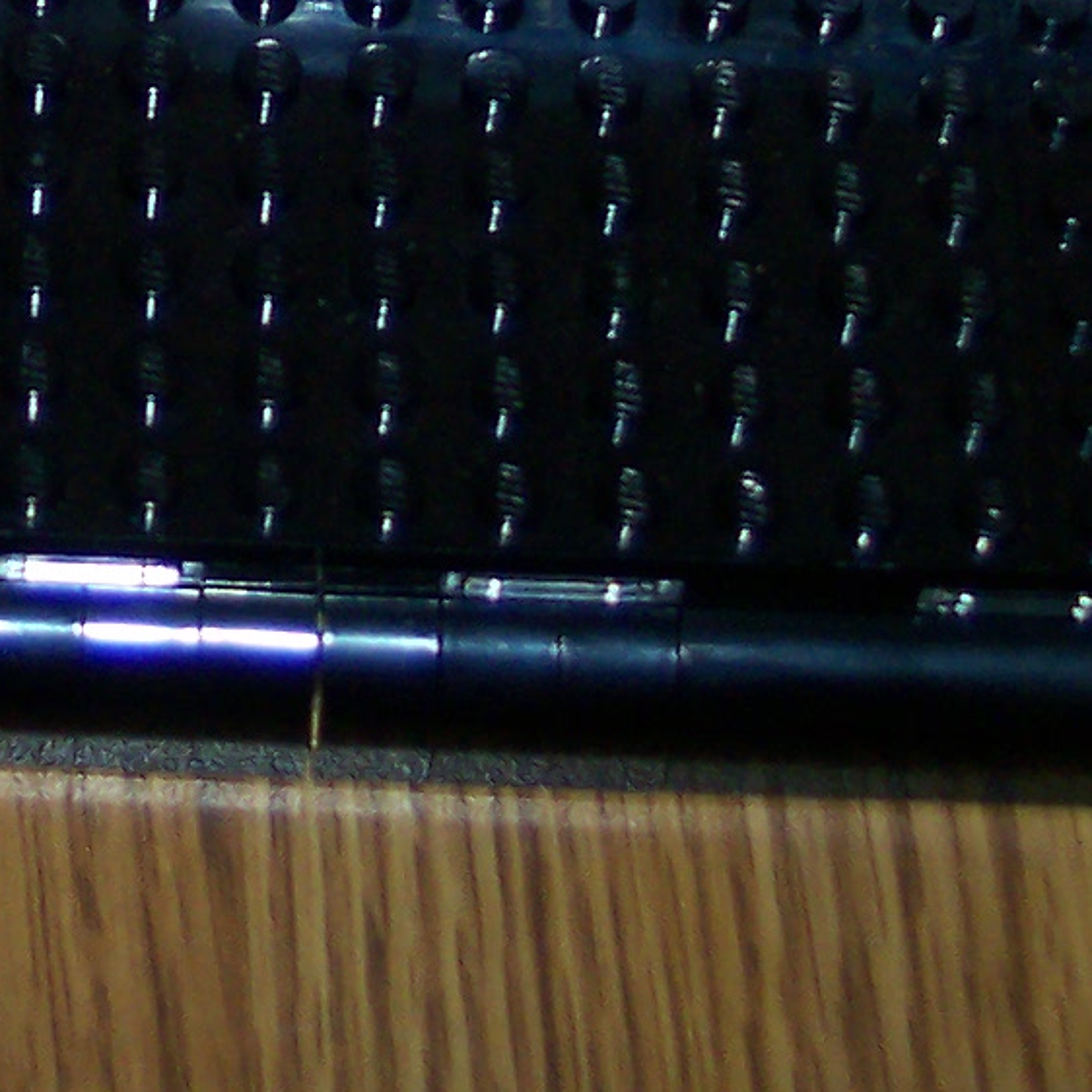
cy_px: -721
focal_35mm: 154
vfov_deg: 10.8
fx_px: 5496
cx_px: -472
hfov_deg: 11.0
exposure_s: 1/30
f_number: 2.8
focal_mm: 8
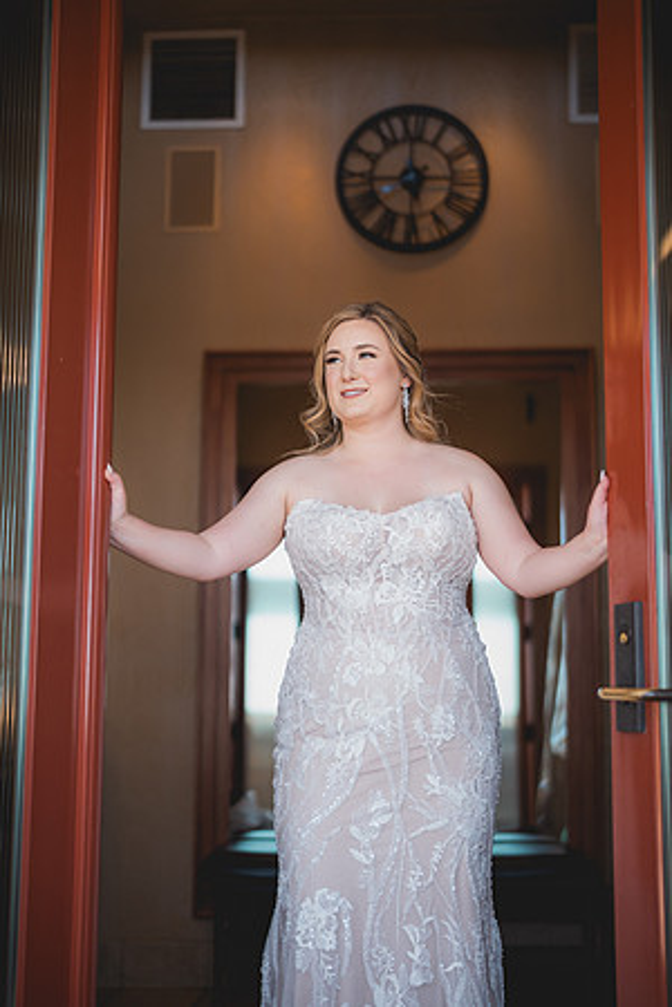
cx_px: 336
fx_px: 1400
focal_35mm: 50
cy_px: 504
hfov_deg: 27.0
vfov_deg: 39.6
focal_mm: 50
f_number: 1.4
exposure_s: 1/3200
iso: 1250
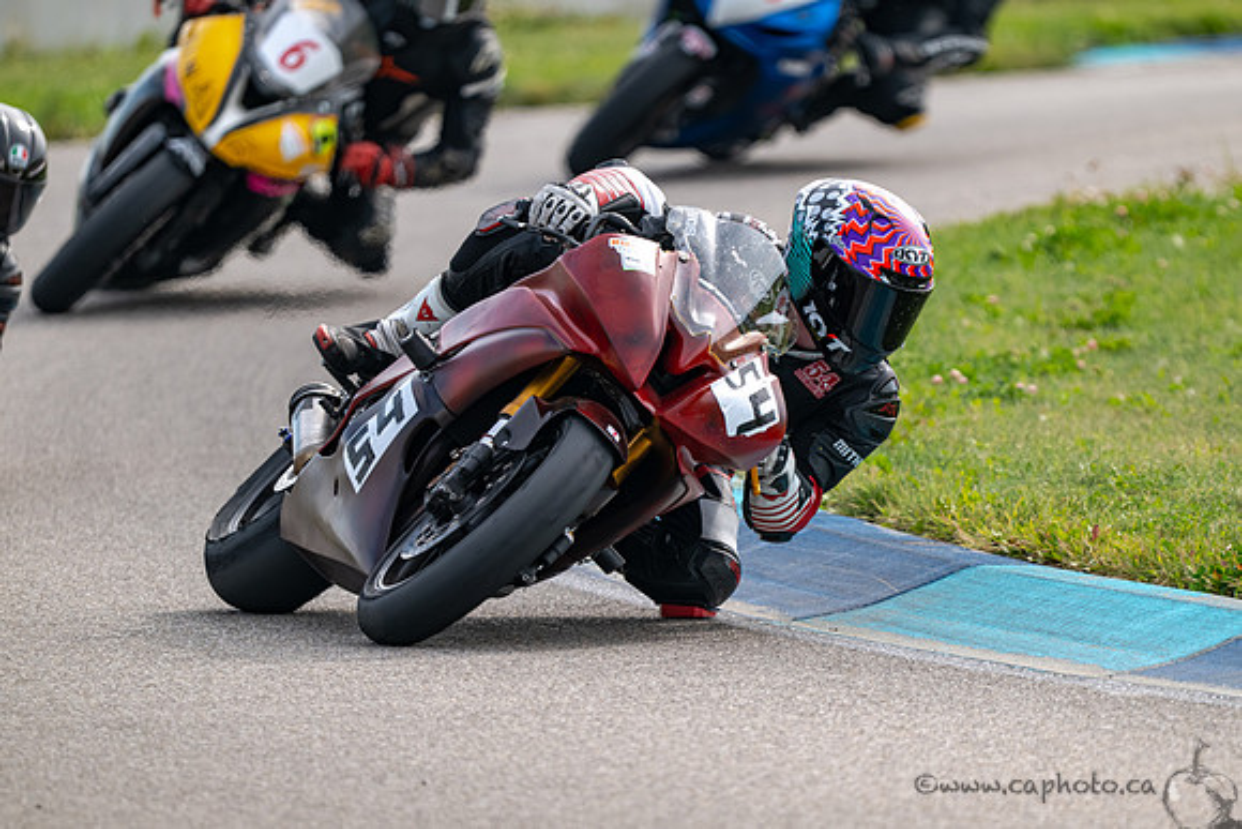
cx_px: 680
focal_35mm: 657
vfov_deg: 2.1
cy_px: 454
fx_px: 22677
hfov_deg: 3.1
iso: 450
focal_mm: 600
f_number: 6.3
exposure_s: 1/1250
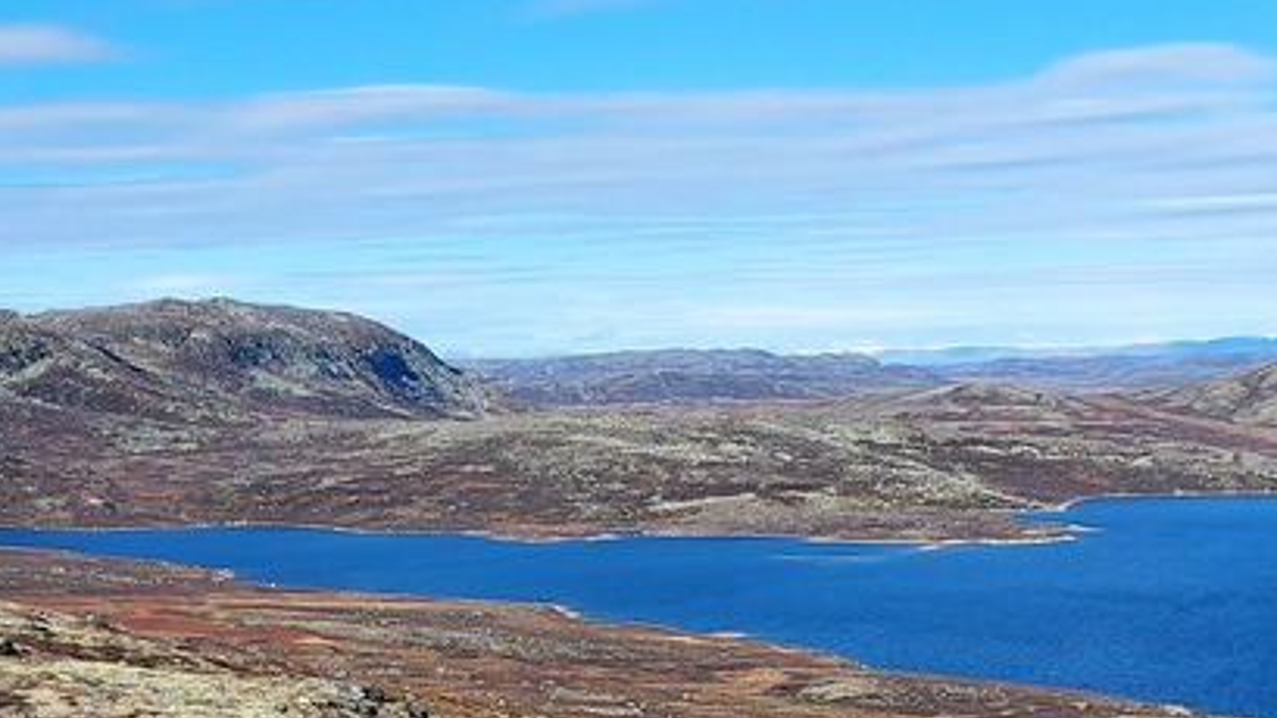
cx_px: 496
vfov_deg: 18.1
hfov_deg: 32.7
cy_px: 809
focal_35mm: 64
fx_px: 2167
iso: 40
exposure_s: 1/935
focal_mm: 4.6
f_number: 1.8
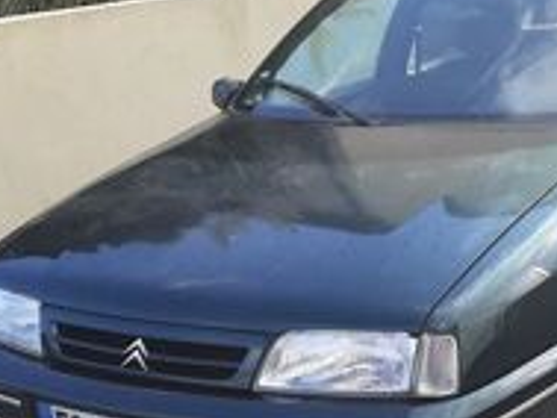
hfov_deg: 28.3
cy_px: 341
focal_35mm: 66
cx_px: 498
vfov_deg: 22.0
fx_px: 1063
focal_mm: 3.93
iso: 40
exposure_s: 1/697
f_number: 1.7
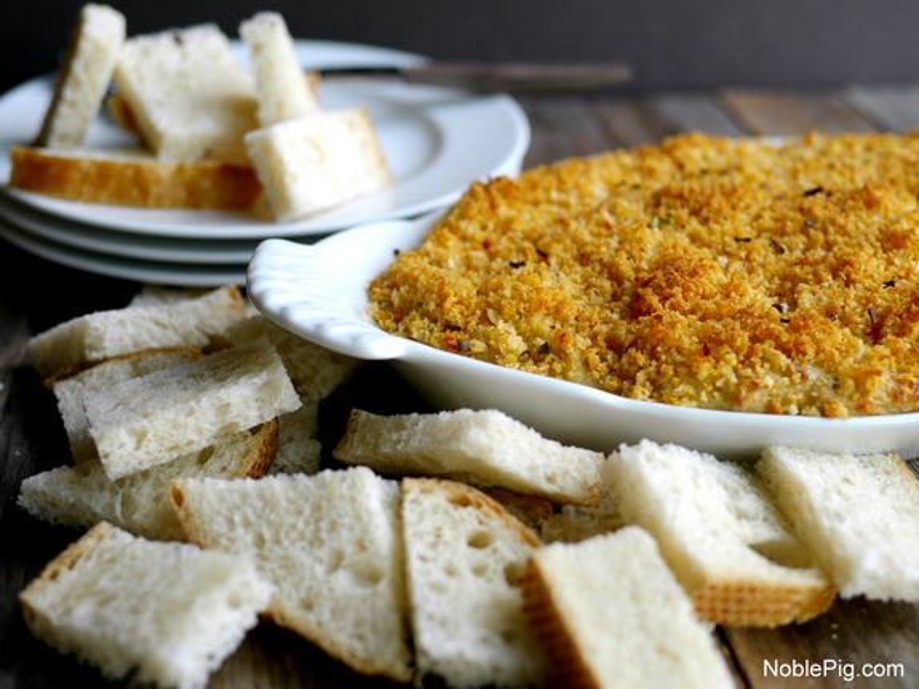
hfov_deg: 38.2
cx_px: 460
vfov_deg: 29.1
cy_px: 344
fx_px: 1327
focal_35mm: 50
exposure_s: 1/250
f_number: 2.2
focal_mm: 25
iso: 100
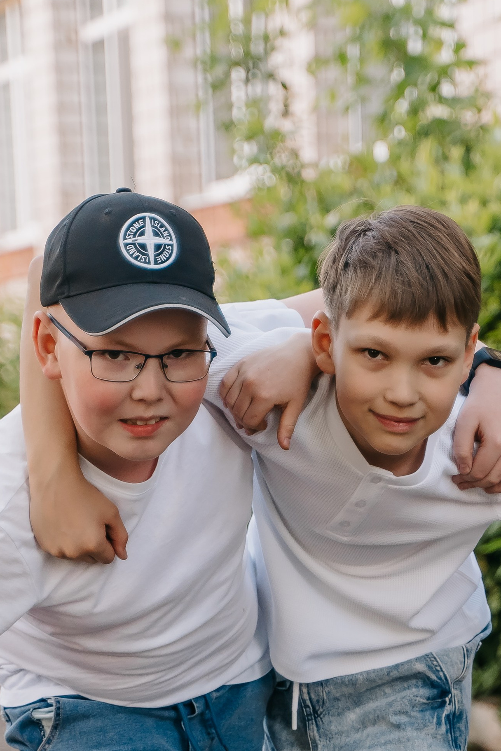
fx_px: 2900
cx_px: 363
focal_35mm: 139
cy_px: 674
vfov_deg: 14.6
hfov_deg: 9.9
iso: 500
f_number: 2.8
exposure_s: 1/640
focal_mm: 66
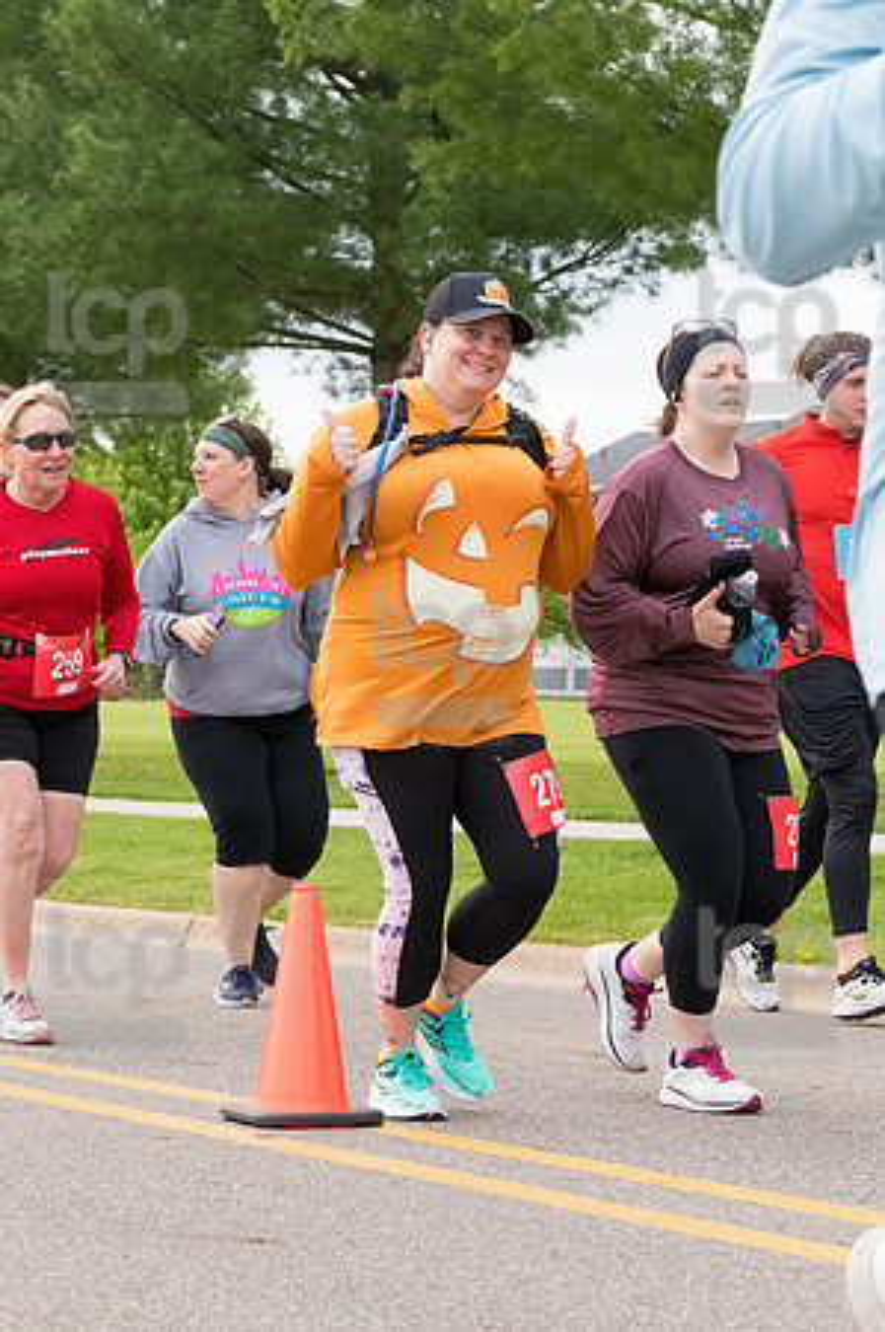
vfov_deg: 19.5
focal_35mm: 105
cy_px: 666
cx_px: 442
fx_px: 3881
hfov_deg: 13.0
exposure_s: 1/1600
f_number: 7.1
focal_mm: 70
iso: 4000
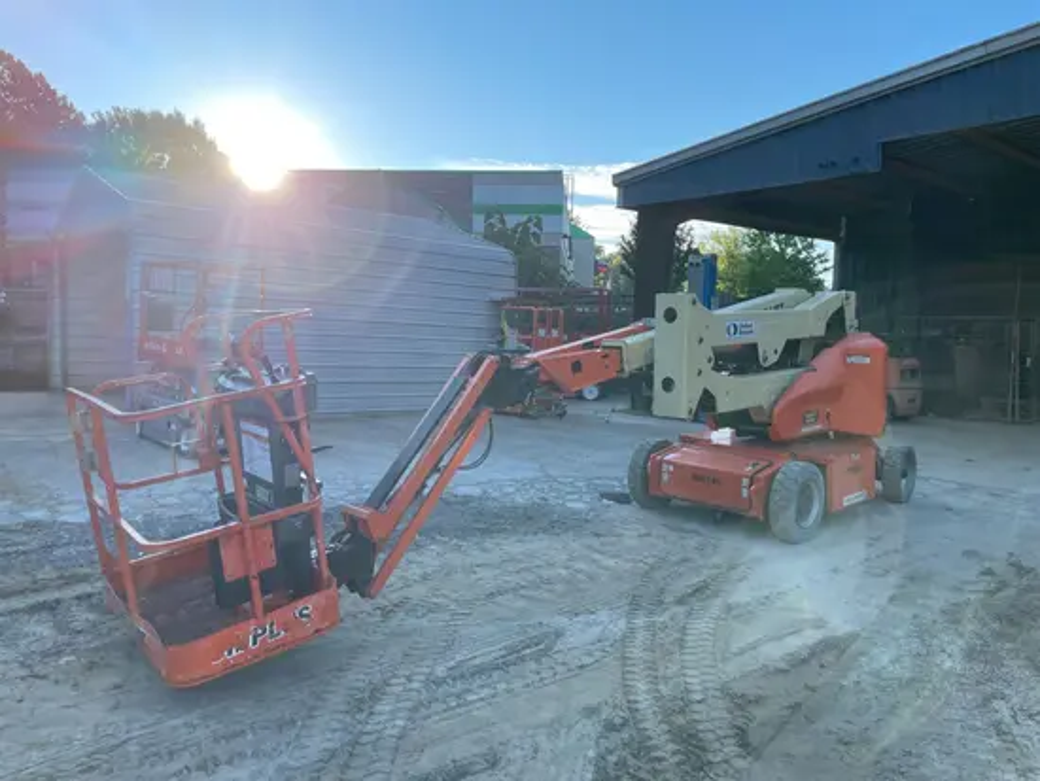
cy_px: 390
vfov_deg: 53.1
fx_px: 781
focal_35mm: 26
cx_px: 520
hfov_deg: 67.3
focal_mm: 4.2
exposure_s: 1/855
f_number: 1.6
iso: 32
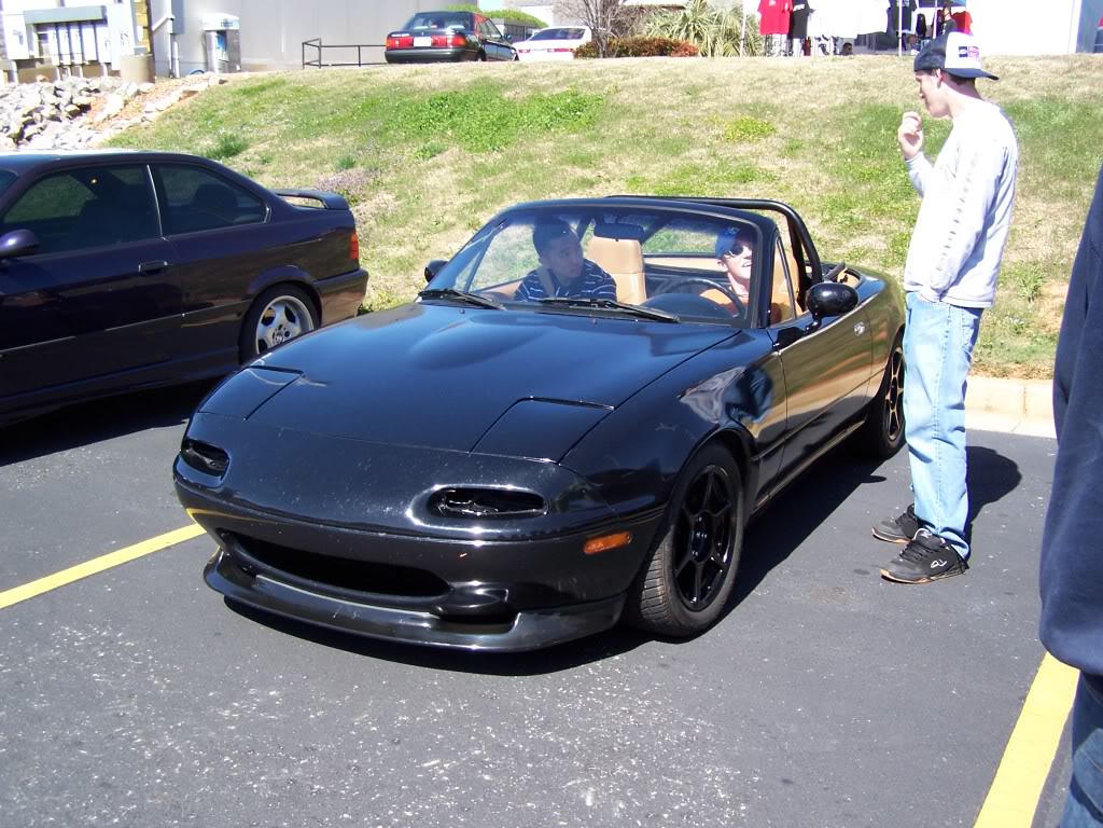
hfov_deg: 49.0
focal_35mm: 38
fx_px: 1211
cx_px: 552
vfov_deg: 37.7
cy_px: 414
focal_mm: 6.3
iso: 80
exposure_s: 1/500
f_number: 2.8
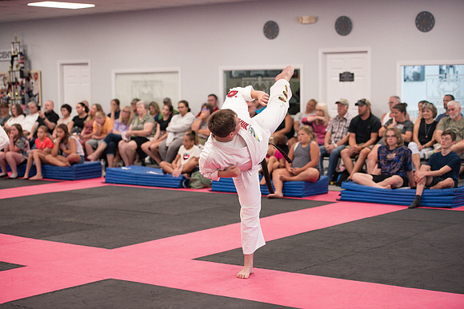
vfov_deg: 19.1
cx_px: 229
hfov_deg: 28.3
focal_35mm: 72
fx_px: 922
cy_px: 155
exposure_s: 1/400
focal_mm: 70
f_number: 2.8
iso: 1600
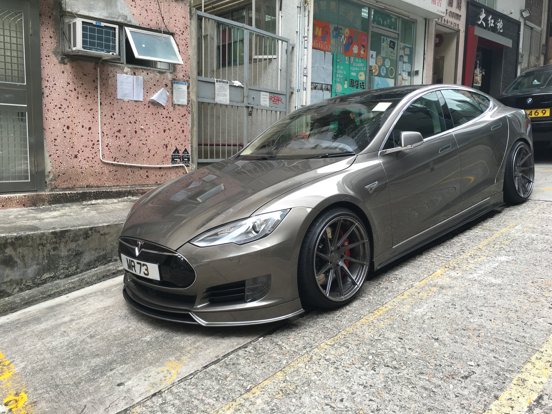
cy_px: 207
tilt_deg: -6.1
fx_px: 462
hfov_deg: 61.7
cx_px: 276
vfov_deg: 48.2
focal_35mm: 29
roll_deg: -0.1
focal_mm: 4.15
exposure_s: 1/100
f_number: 2.2
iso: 32
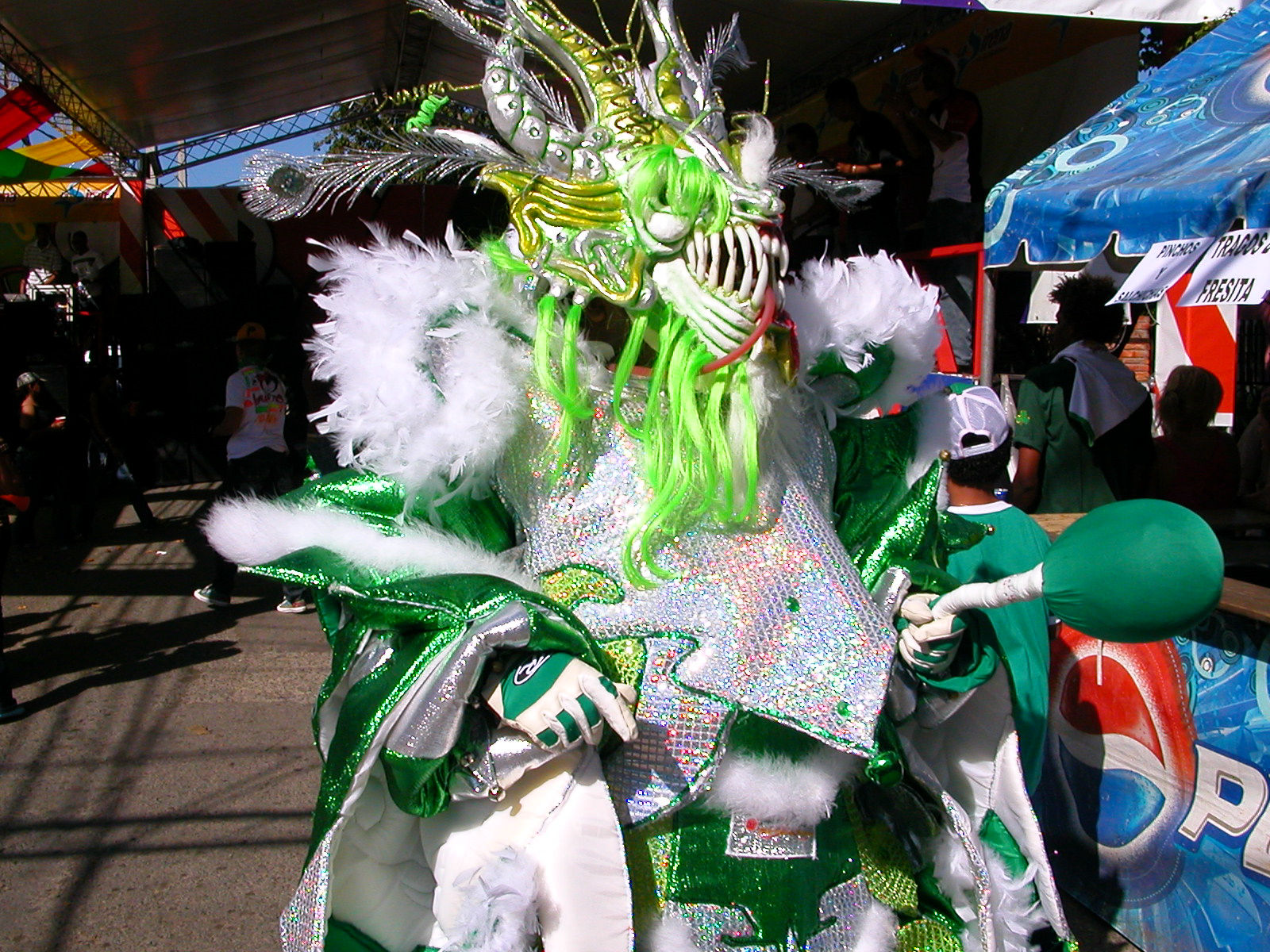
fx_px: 1357
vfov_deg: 38.7
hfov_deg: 50.1
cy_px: 476
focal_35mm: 37
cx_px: 635
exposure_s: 1/1216
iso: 100
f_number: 4.5
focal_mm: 5.6
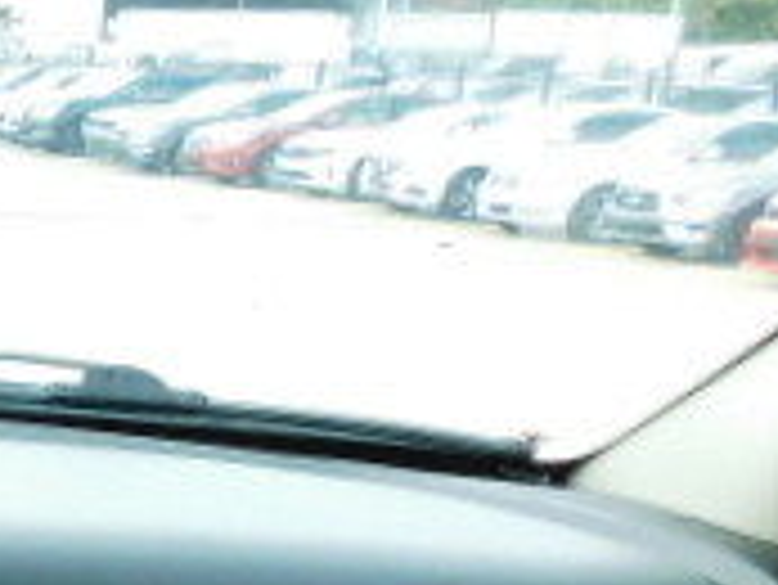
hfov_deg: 18.3
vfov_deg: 16.8
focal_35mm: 85
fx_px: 1912
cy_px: 670
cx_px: -612
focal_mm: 4
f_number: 3
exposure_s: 1/160
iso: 125
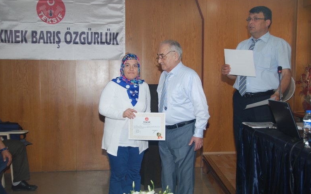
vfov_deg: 29.2
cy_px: 102
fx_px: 373
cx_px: 156
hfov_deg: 45.3
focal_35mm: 44
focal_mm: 28
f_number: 4
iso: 200
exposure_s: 1/60
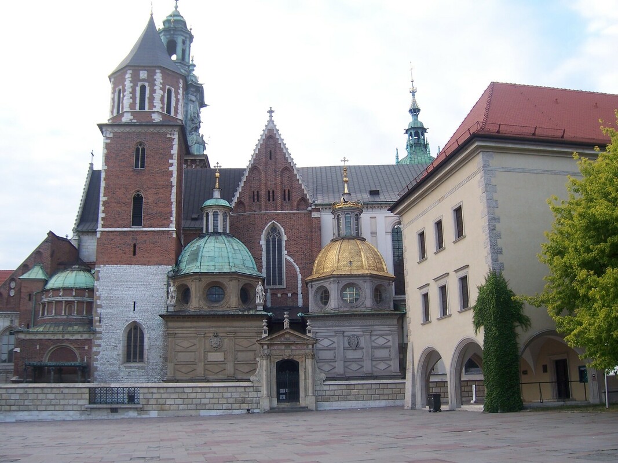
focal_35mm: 36
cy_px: 232
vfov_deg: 39.6
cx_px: 309
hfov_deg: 51.4
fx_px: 643
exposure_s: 1/125
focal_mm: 6.2
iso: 80
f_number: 2.8
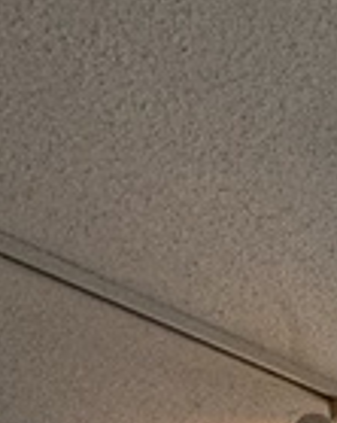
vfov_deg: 10.4
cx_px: 1026
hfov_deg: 10.3
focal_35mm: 106
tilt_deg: -5.8
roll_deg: +2.0
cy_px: 1372
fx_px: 1323
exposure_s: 1/120
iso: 80
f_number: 2.2
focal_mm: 2.22
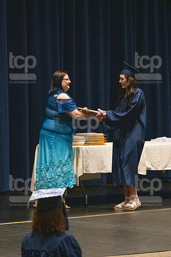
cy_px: 128
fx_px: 1243
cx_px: 86
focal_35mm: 174
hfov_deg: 7.9
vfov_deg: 11.8
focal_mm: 116
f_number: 3.2
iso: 10000
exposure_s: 1/400
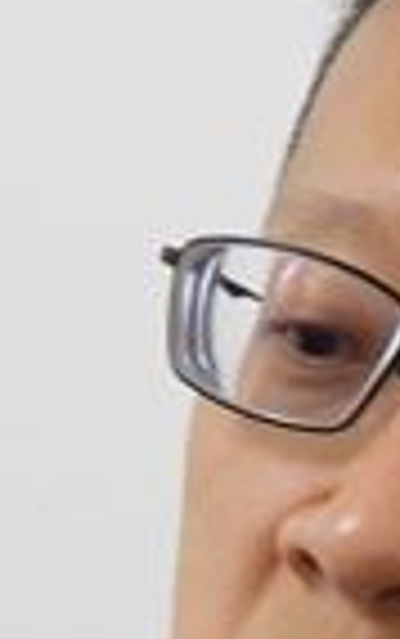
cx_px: 288
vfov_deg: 6.6
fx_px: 5309
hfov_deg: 4.3
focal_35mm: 305
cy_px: 1413
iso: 320
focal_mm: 7.1
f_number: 3.2
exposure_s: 1/30
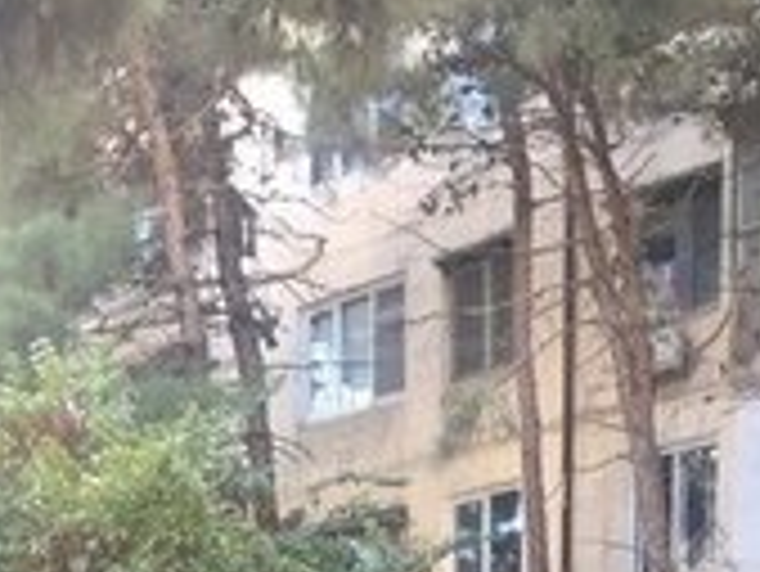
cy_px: 1099
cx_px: 247
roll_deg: +0.5
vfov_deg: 14.7
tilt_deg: -5.1
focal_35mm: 85
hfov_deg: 22.9
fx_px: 1868
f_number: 2.2
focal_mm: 4.15
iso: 32
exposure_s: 1/50
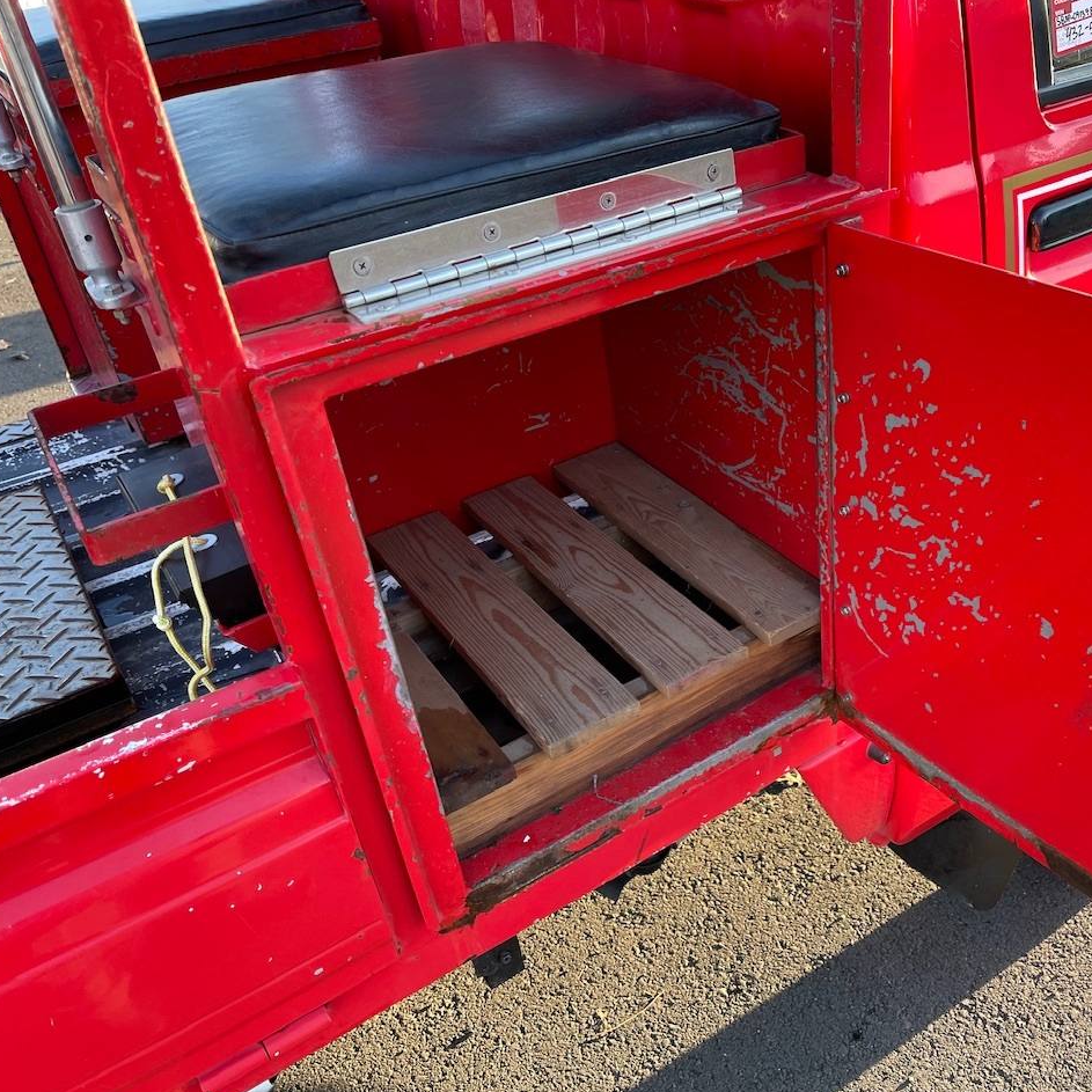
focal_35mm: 30
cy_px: 551
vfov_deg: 54.0
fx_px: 1071
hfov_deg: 53.0
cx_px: 726
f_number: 1.6
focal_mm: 5.1
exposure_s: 1/121
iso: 64
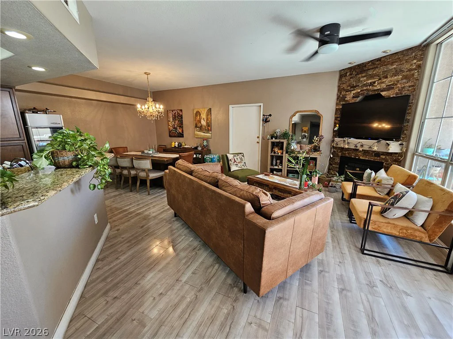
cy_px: 170
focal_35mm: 13
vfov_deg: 89.9
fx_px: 170
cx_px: 226
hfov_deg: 106.2
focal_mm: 2.2
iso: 160
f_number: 2.2
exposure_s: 1/60
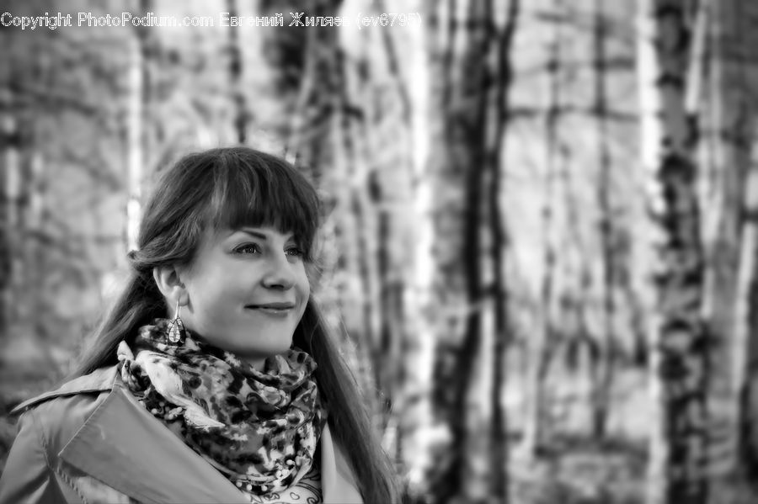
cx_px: 379
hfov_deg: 17.1
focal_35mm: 120
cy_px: 252
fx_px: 2525
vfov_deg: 11.4
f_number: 5.6
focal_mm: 80
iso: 200
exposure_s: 1/160
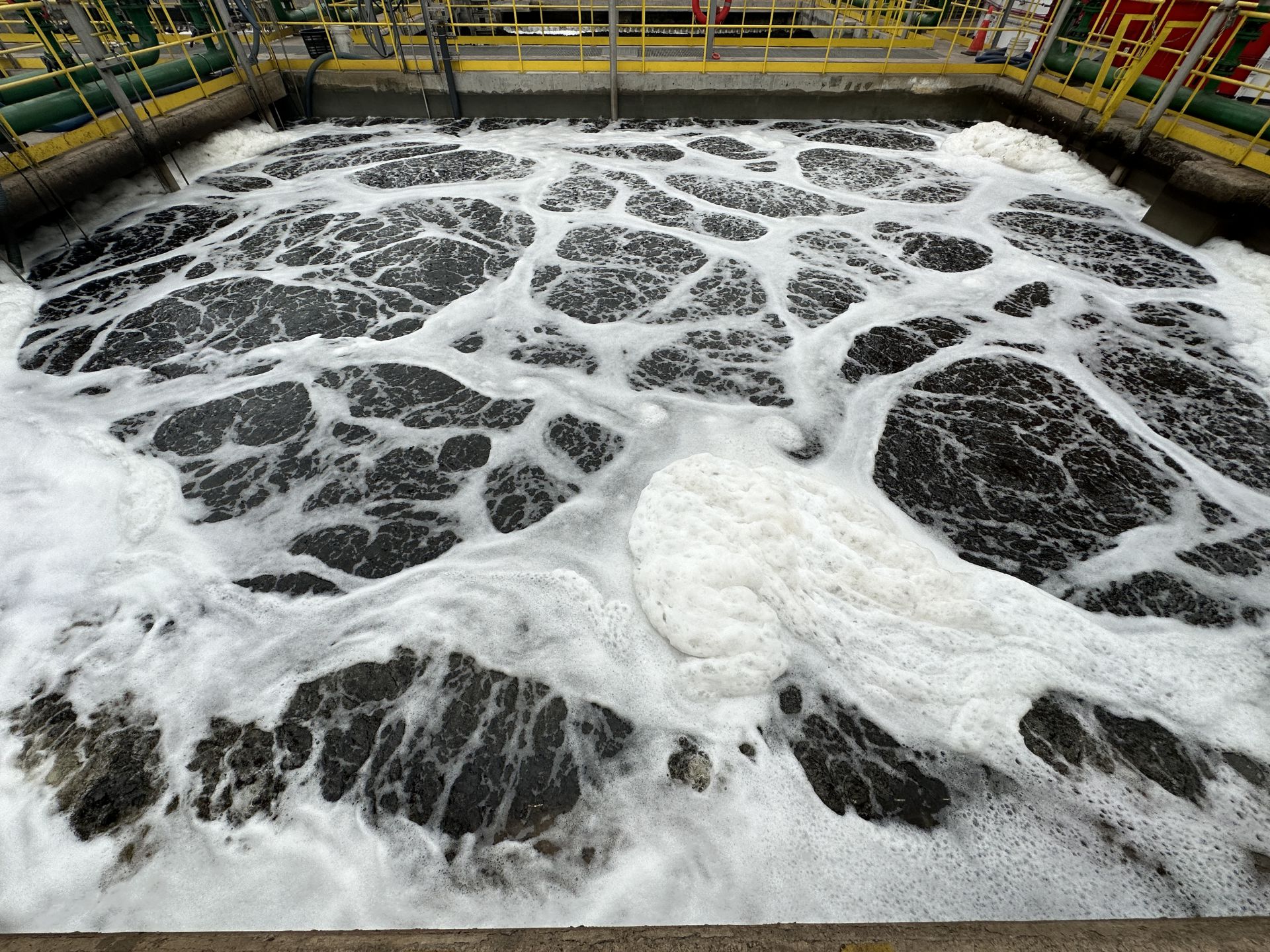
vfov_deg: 85.7
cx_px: 635
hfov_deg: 102.1
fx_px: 514
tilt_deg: -48.2
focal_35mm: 14
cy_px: 476
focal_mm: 2.22
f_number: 2.2
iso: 50
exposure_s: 1/1366
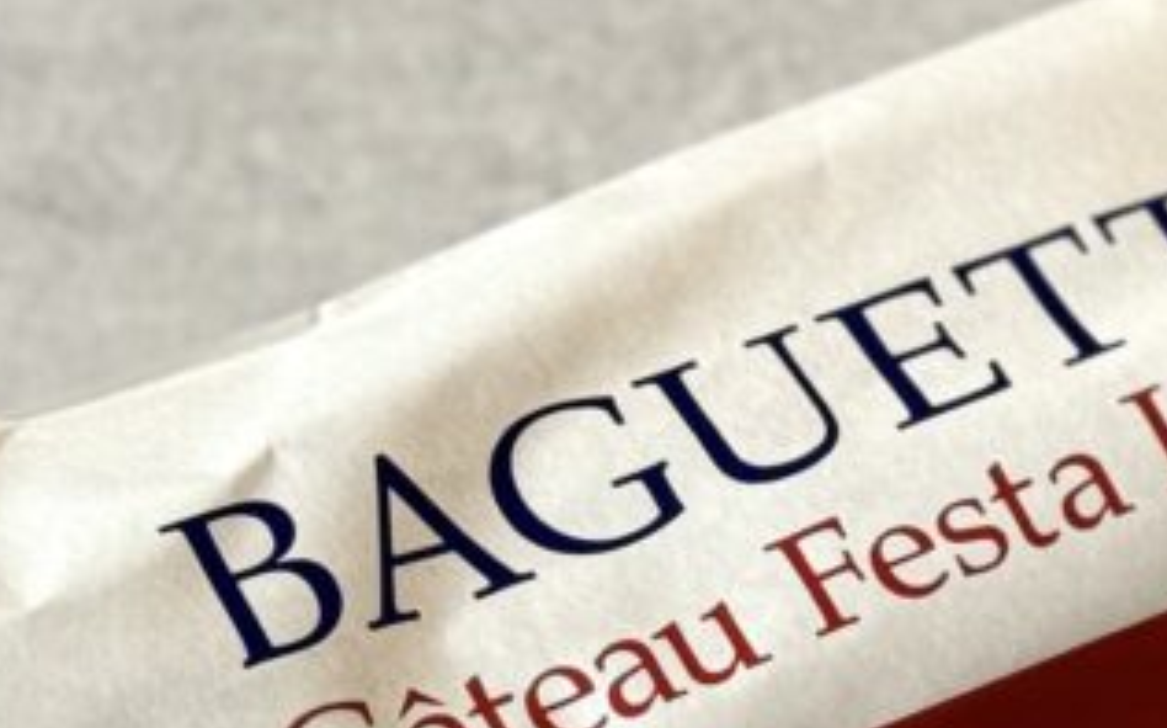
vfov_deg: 7.8
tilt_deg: -51.0
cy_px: 968
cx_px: 657
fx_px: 5244
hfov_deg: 12.7
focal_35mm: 165
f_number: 1.78
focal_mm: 6.76
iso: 100
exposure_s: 1/60
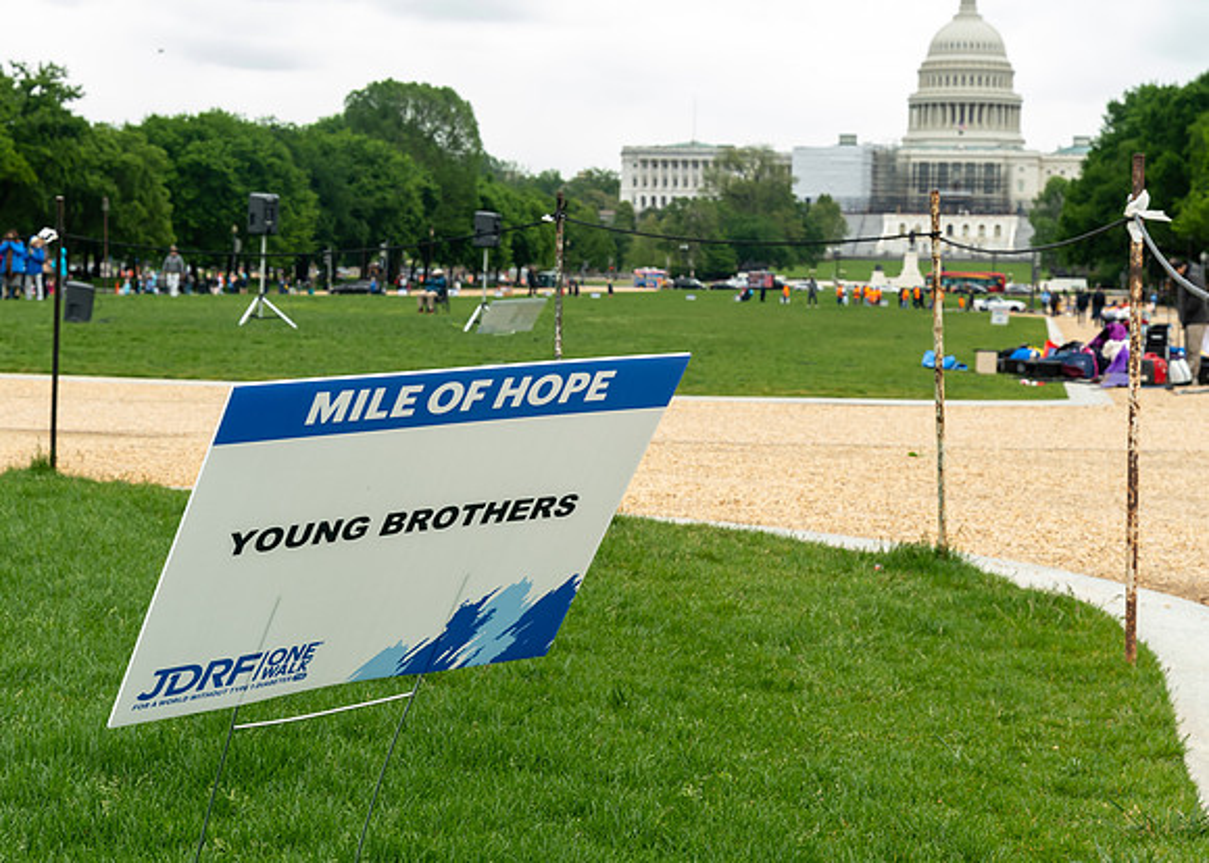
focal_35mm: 79
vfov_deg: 18.1
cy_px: 501
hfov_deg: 25.2
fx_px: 2700
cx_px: 560
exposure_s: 1/250
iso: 320
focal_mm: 42
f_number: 8
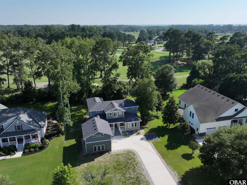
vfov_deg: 56.8
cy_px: 92
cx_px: 124
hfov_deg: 71.6
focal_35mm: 24
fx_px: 171
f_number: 2.8
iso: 200
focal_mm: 12.29
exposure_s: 1/3200
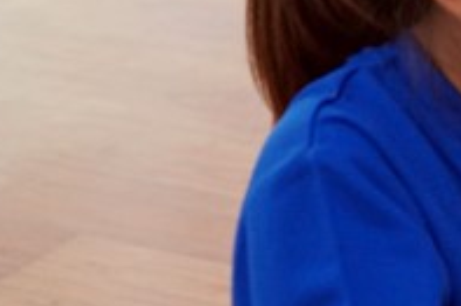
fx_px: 2047
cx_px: 812
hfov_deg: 11.9
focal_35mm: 160
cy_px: 91
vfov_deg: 8.6
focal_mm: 35
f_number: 4
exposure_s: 1/160
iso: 1600
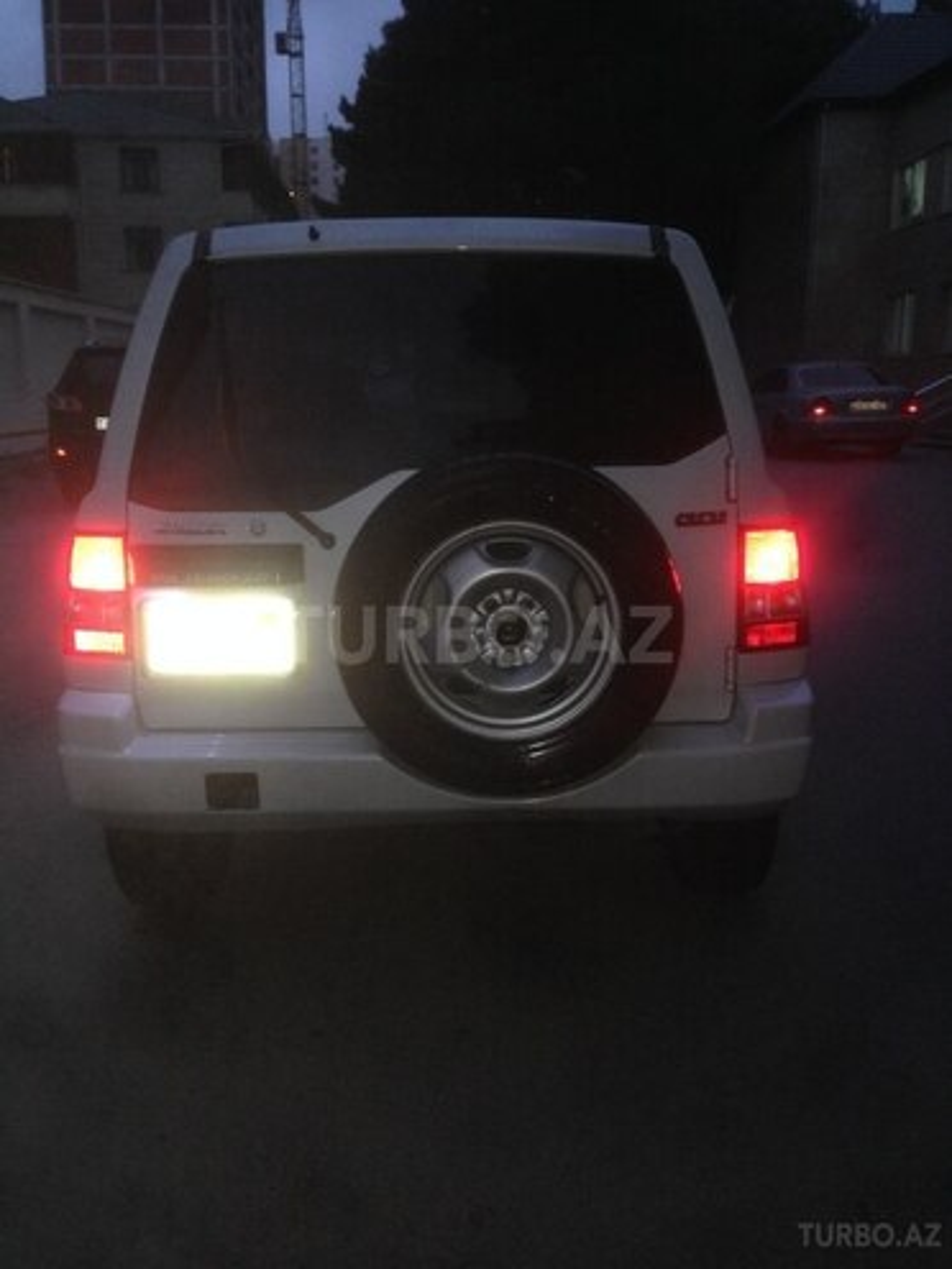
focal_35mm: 33
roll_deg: -2.7
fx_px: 1210
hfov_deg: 42.9
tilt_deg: -10.8
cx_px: 476
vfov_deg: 55.4
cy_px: 634
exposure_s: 1/16
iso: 125
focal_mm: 4.12
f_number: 2.4
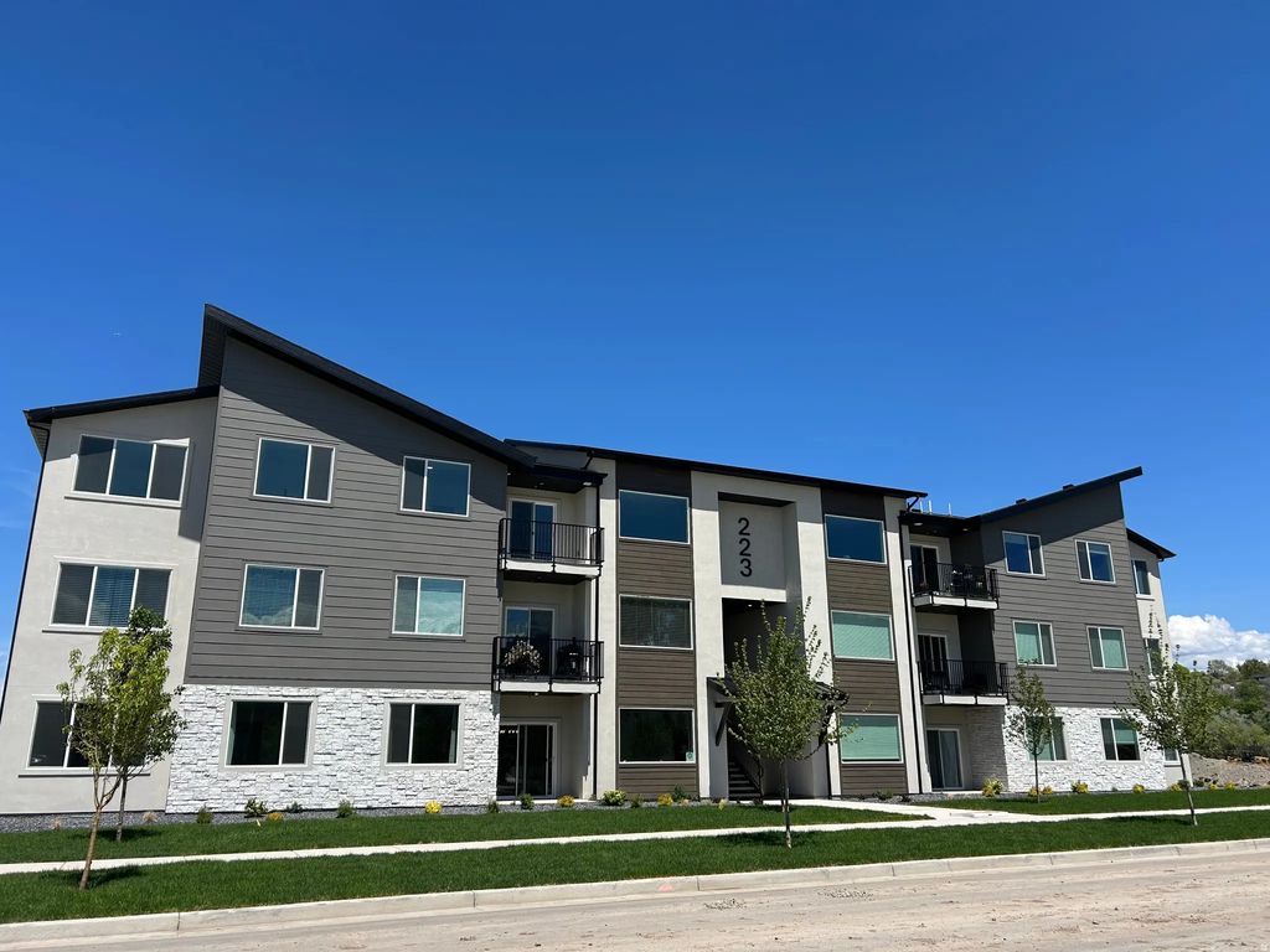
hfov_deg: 67.3
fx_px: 954
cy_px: 476
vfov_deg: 53.1
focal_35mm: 26
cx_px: 635
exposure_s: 1/4630
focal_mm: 5.7
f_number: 1.5
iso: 50
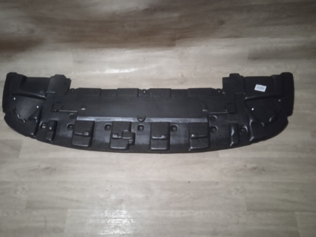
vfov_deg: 49.7
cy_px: 118
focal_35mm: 28
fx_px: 256
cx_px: 158
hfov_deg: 63.4
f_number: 2.2
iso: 3445
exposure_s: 1/14.3
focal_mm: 3.43
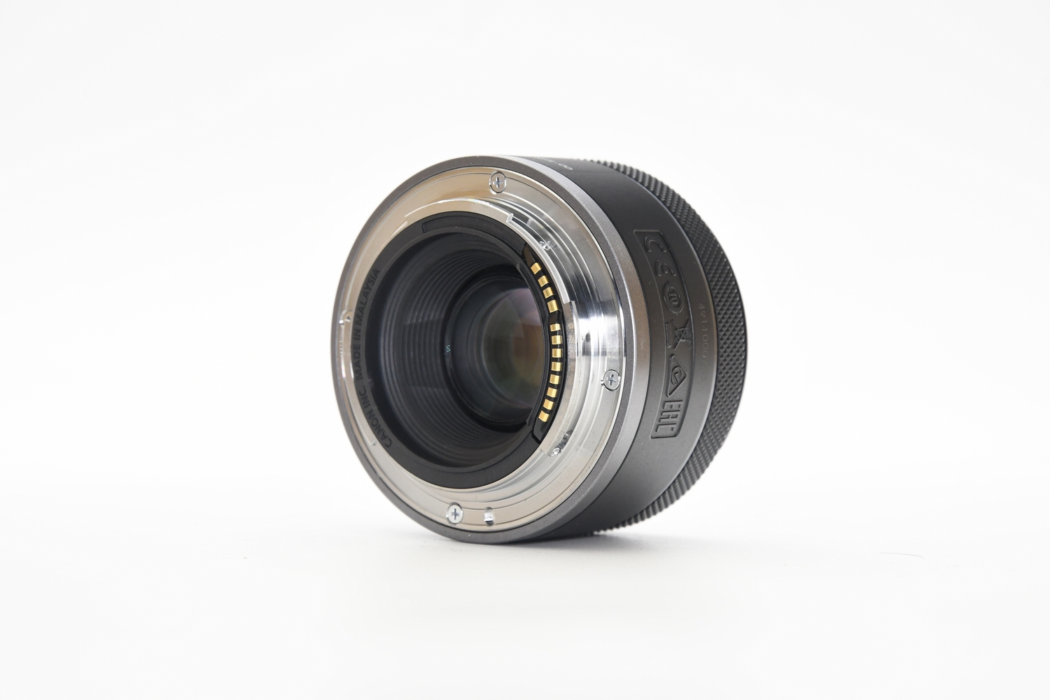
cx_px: 525
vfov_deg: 11.4
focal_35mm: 120
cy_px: 350
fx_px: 3500
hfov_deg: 17.1
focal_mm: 80
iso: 1250
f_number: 8
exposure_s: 1/125
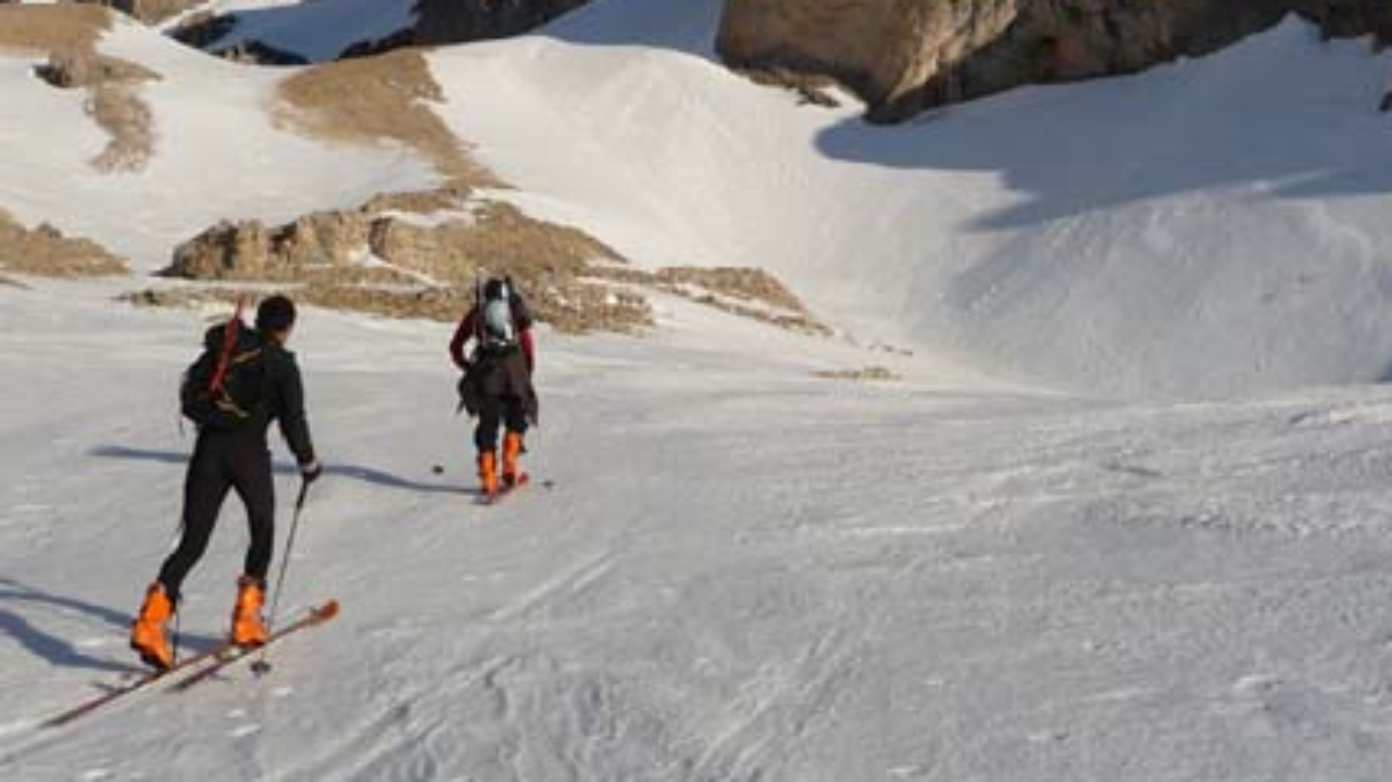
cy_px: 80
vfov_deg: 23.3
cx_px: 698
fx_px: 1845
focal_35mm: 50
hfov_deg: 41.3
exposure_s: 1/320
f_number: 8
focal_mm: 4.7
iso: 100
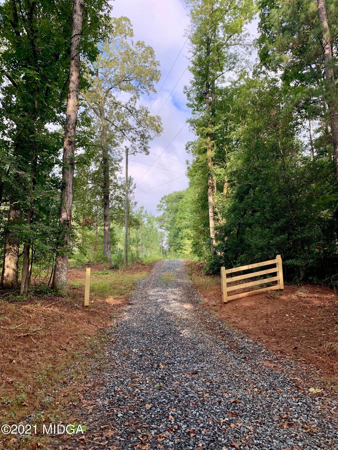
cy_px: 225
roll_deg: +0.9
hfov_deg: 53.1
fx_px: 338
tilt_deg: +12.9
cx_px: 169
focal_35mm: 26
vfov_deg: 67.3
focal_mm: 4.25
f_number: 1.8
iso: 25
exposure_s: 1/310
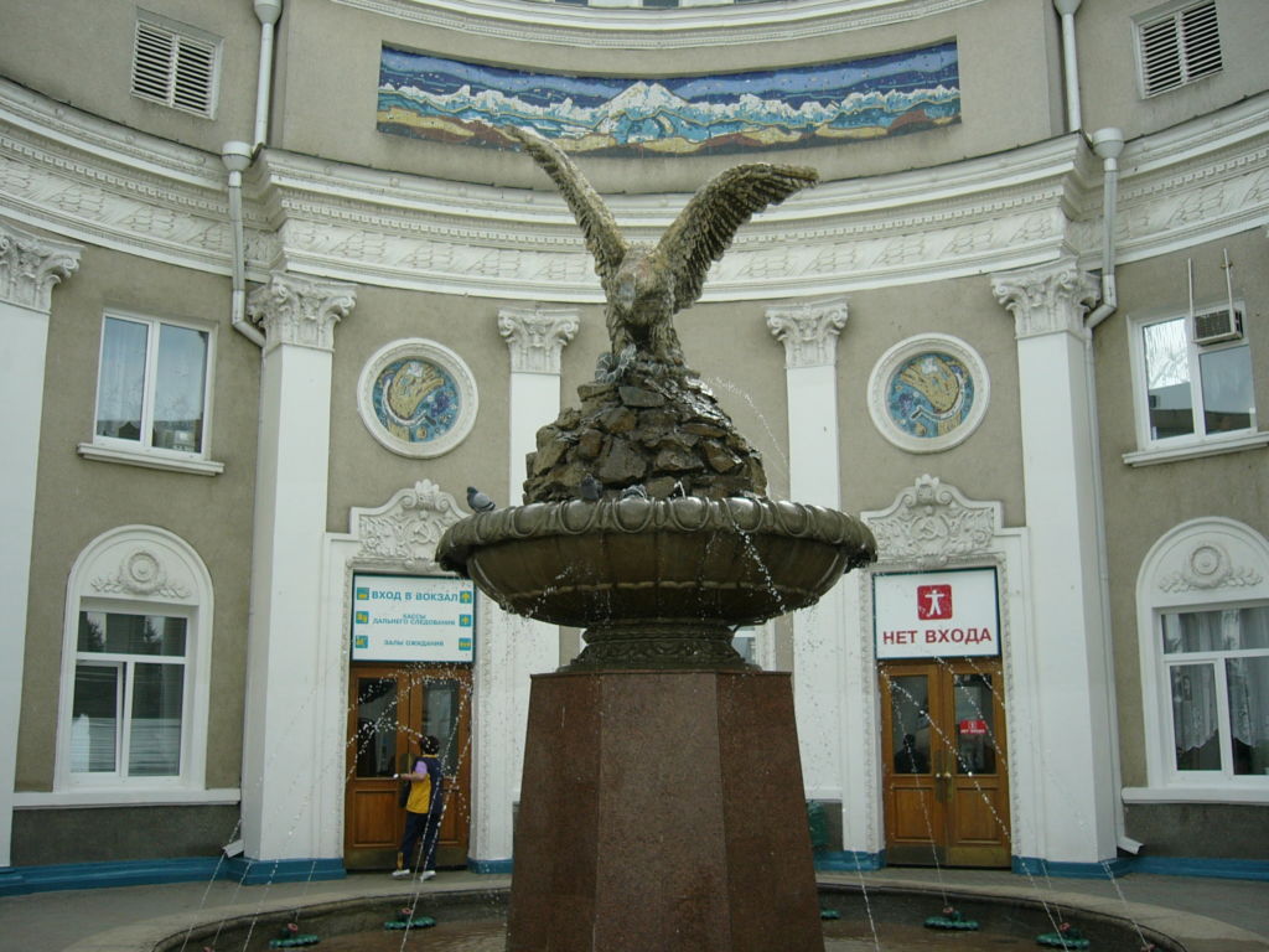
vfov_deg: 40.7
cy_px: 476
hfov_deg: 52.6
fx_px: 1283
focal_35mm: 35
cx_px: 634
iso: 50
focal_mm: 5.8
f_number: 2.8
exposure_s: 1/500
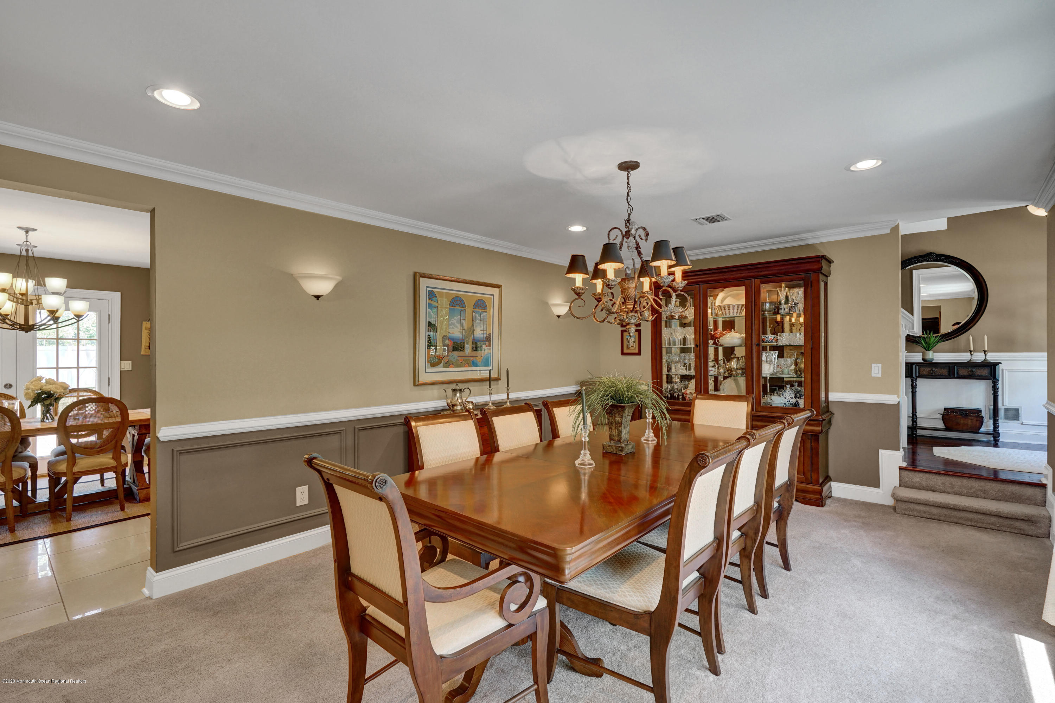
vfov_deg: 73.7
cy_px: 352
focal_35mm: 16
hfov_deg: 96.7
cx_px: 528
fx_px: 469
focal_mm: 16
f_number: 8
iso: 400
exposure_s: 1/13
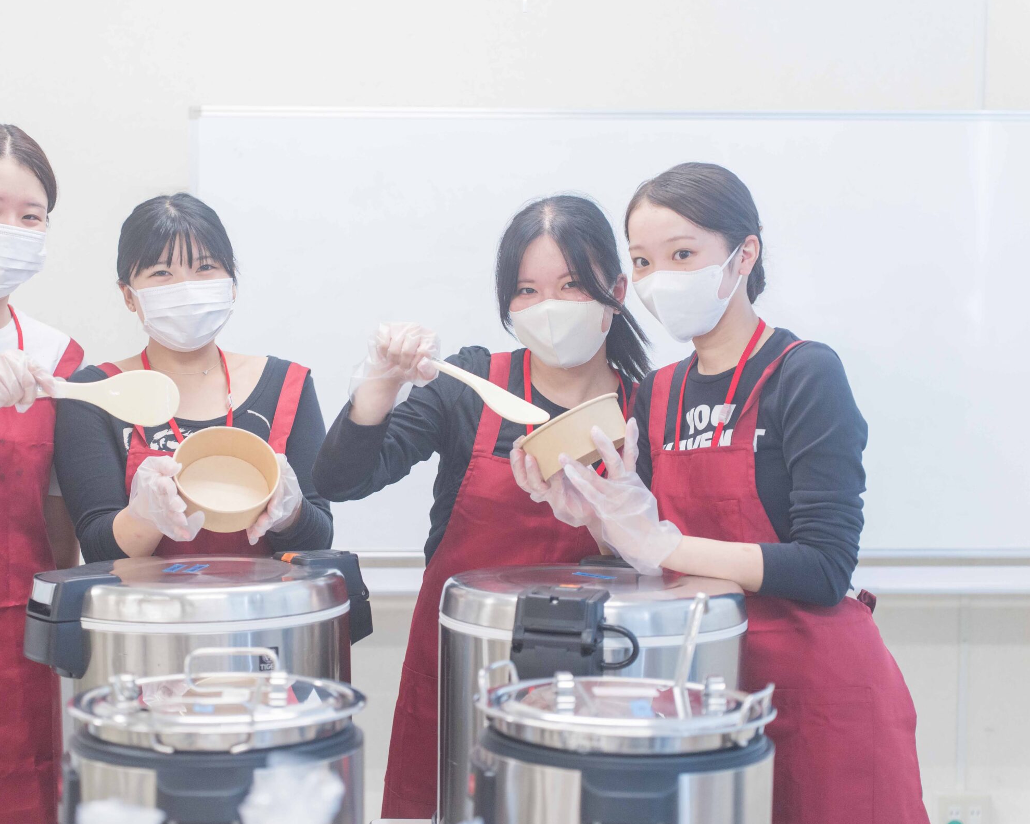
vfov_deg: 20.2
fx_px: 2317
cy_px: 429
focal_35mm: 76
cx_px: 374
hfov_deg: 25.0
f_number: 2.8
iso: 800
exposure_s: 1/125
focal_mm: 62
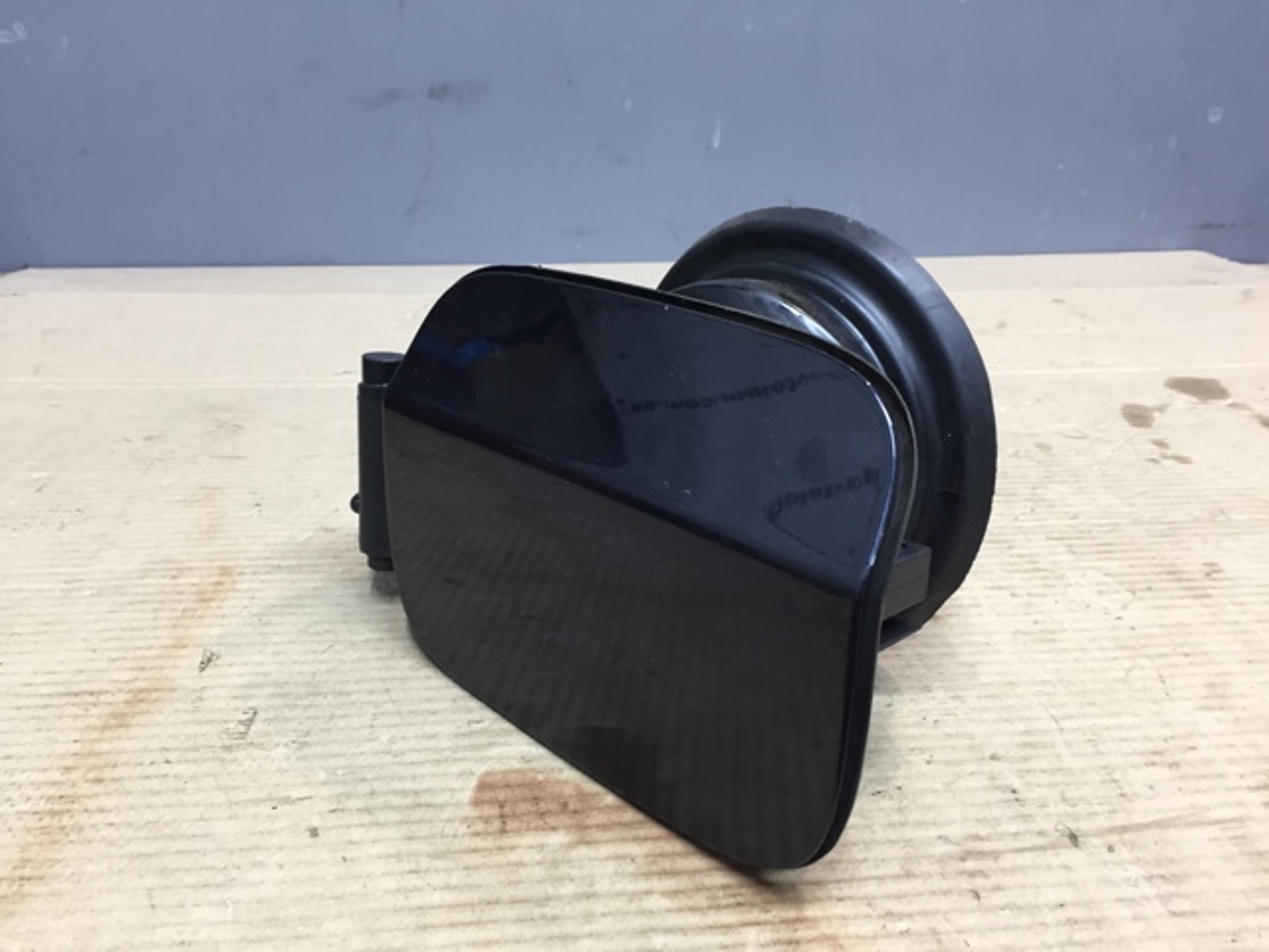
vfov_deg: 48.2
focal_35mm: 29
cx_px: 634
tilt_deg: -23.9
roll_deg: -1.8
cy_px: 476
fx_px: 1063
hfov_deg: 61.7
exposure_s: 1/33
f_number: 2.2
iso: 100
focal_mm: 4.15
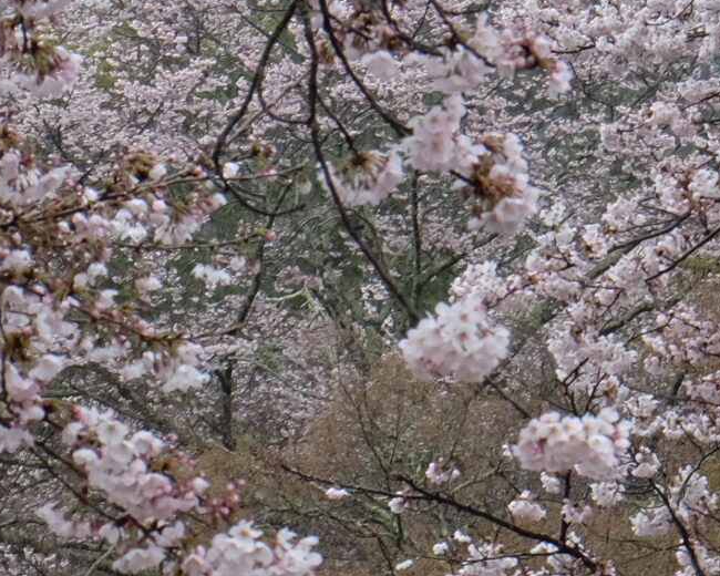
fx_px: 5434
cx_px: 904
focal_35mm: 255
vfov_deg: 6.1
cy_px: 583
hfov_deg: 7.5
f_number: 13
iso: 800
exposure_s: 1/250
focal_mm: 46.3
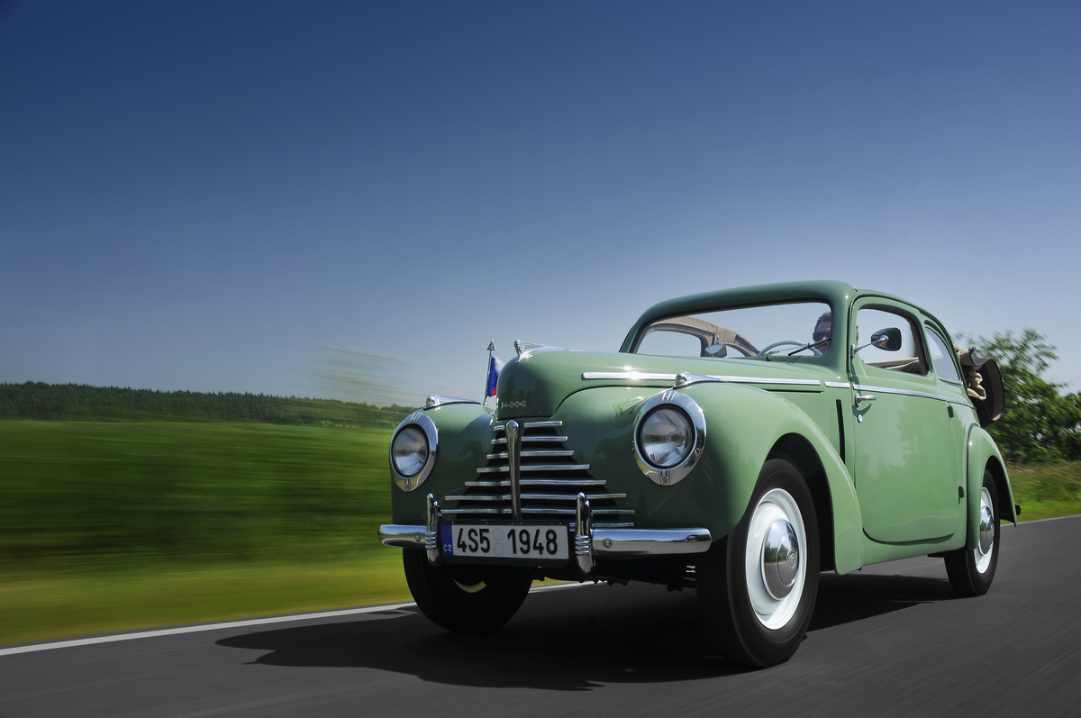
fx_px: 990
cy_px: 359
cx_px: 540
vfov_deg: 39.9
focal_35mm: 33
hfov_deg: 57.3
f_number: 16
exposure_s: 1/25
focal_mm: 22
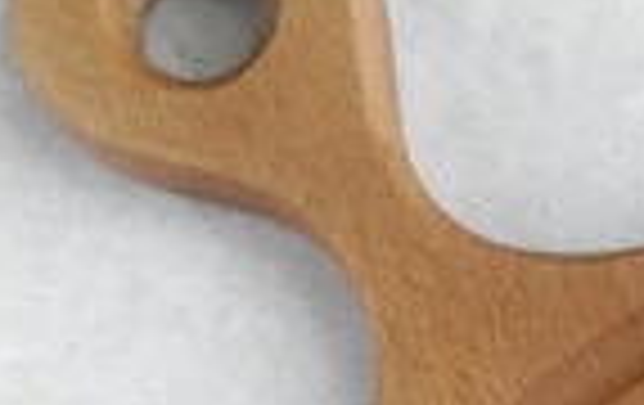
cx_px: 941
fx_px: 1952
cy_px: 778
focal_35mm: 111
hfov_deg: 17.1
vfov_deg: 10.9
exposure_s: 1/100
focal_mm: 5.4
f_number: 1.9
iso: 76
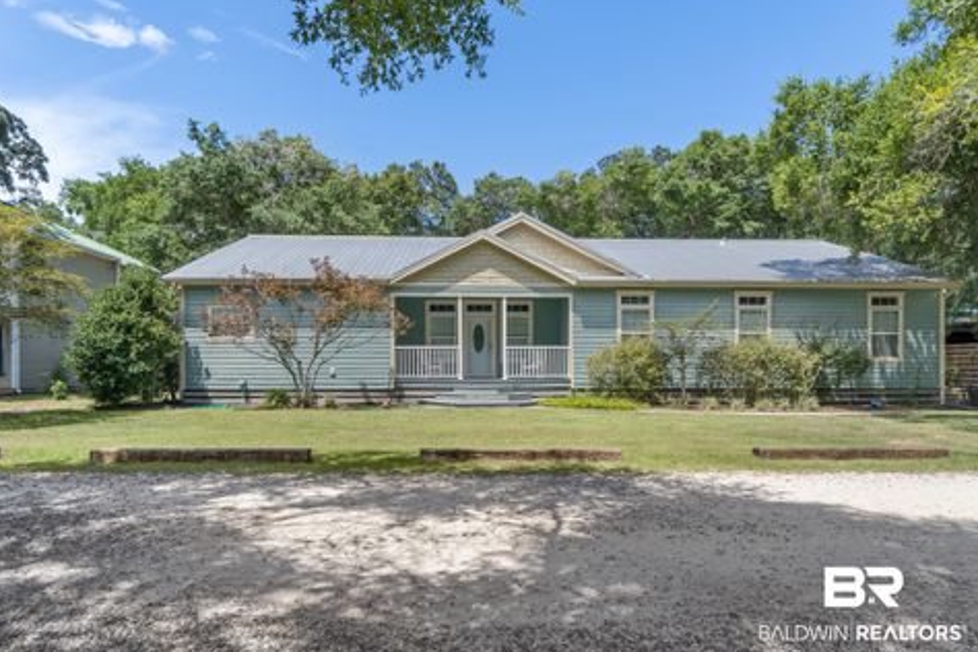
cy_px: 335
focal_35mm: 19
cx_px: 477
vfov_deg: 64.5
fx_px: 516
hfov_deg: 86.9
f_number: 8
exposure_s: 1/15
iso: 100
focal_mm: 12
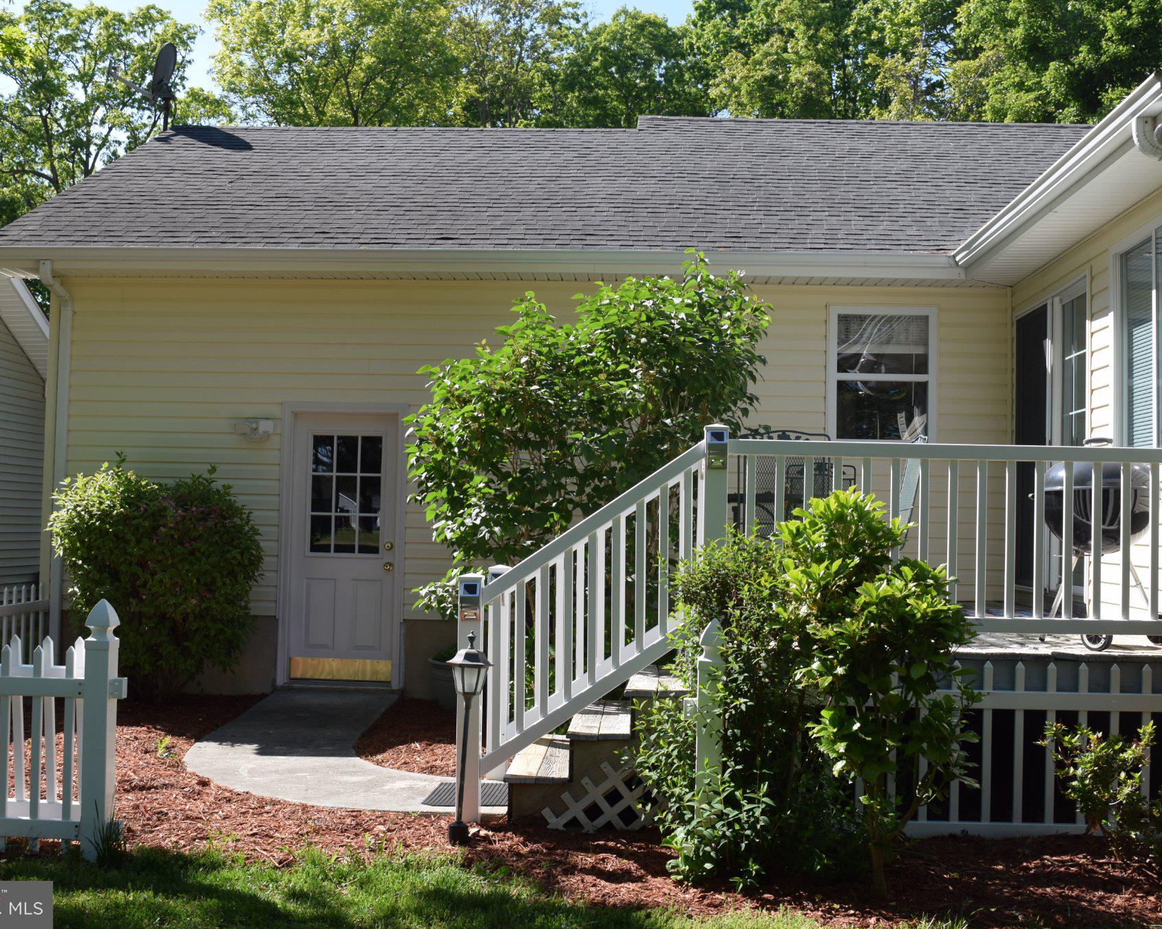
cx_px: 605
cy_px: 461
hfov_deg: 44.8
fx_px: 1410
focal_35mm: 41
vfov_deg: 36.5
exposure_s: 1/250
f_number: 8
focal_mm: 24
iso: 200
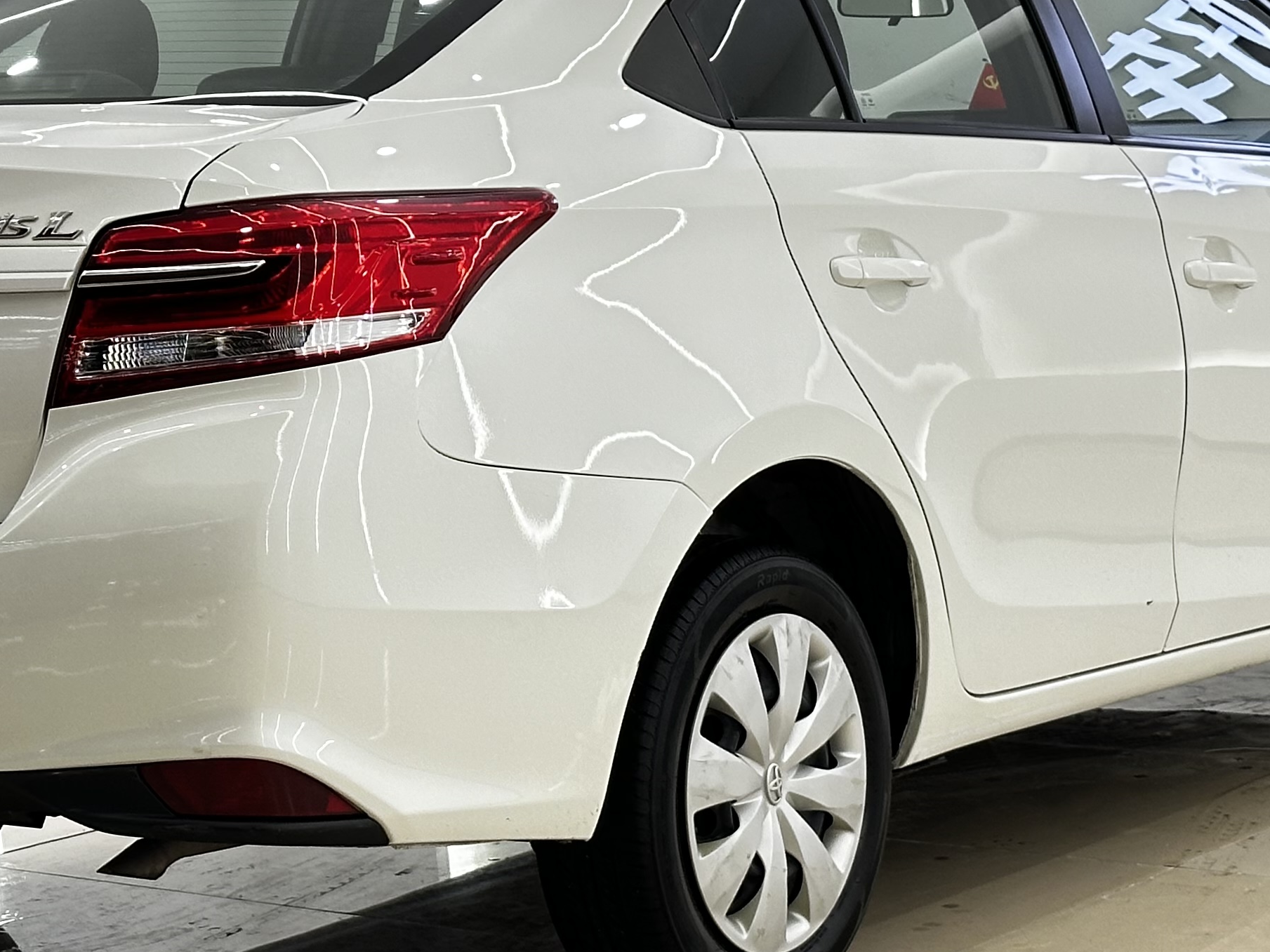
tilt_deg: -4.0
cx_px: 531
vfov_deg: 13.8
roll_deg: +0.9
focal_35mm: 107
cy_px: 394
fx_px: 3926
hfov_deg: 18.4
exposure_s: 1/100
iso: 80
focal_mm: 6.86
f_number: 1.78
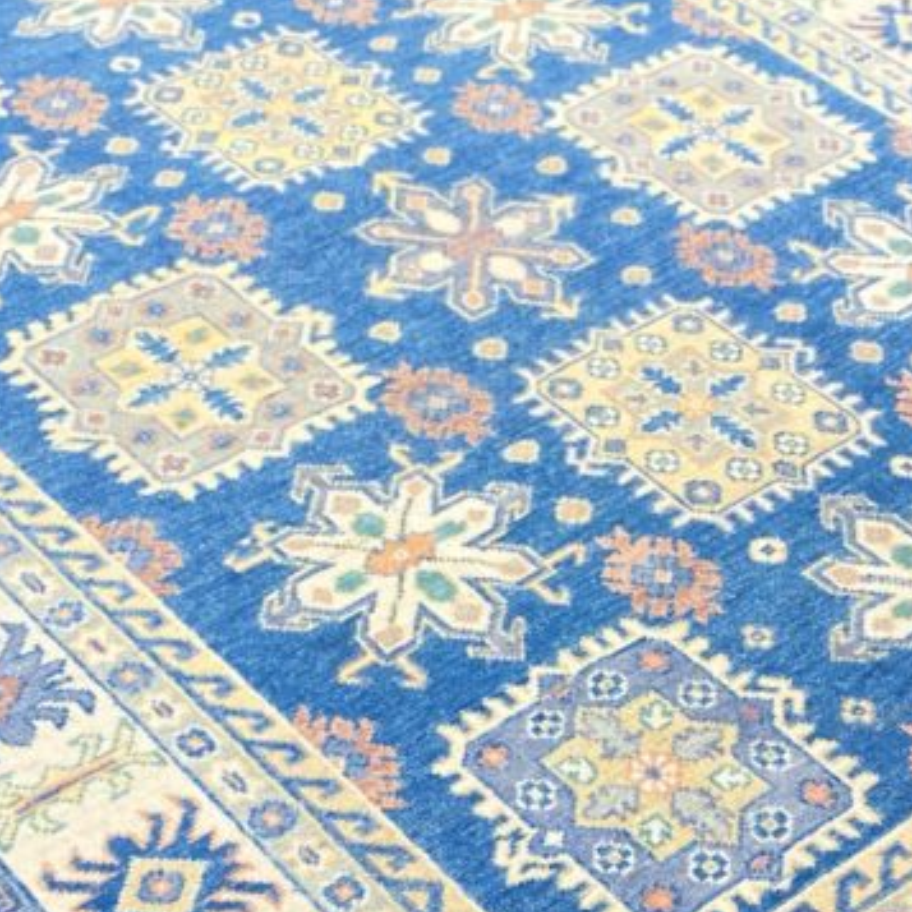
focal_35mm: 66
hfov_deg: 26.1
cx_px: 508
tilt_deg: -49.3
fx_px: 1967
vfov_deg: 25.3
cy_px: 820
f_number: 1.8
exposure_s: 1/60
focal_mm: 4.25
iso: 125
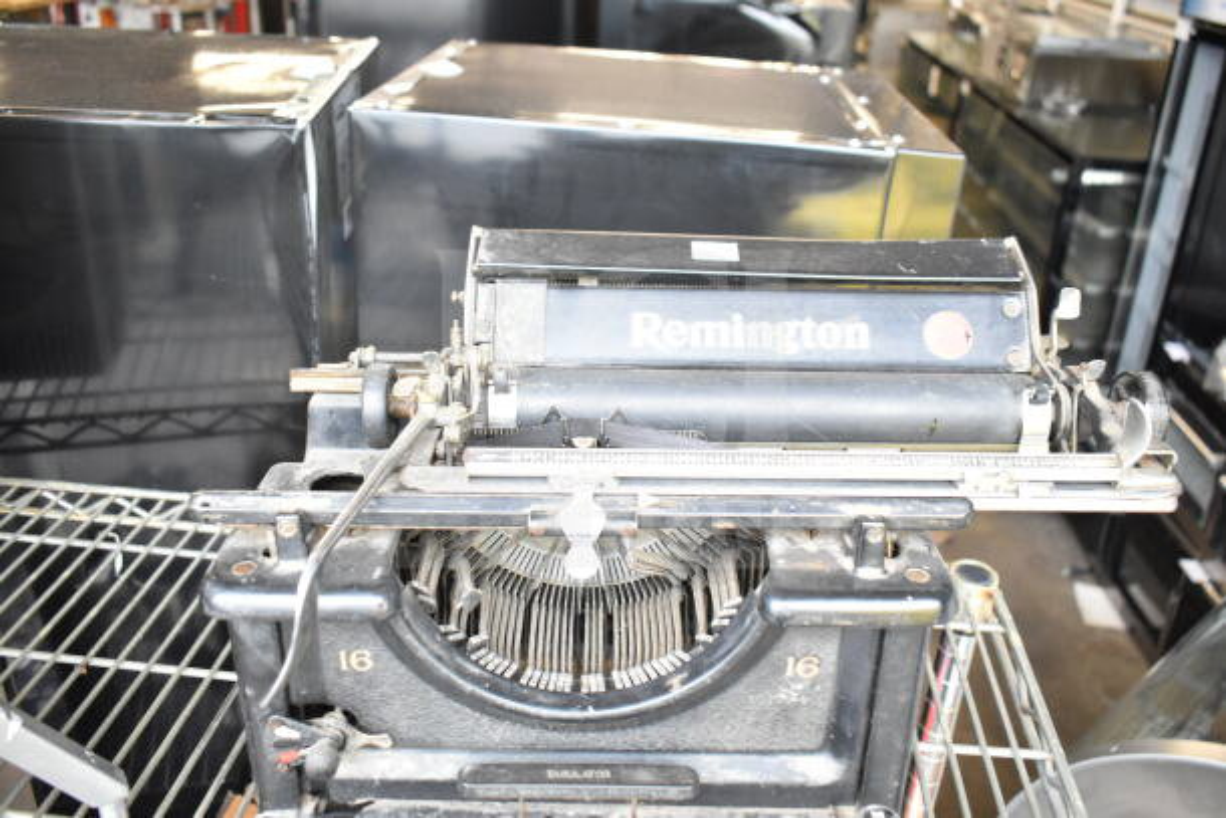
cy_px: 409
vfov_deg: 41.7
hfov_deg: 59.5
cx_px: 613
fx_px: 1073
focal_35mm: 32
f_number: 4
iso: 1600
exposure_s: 1/60
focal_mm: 21
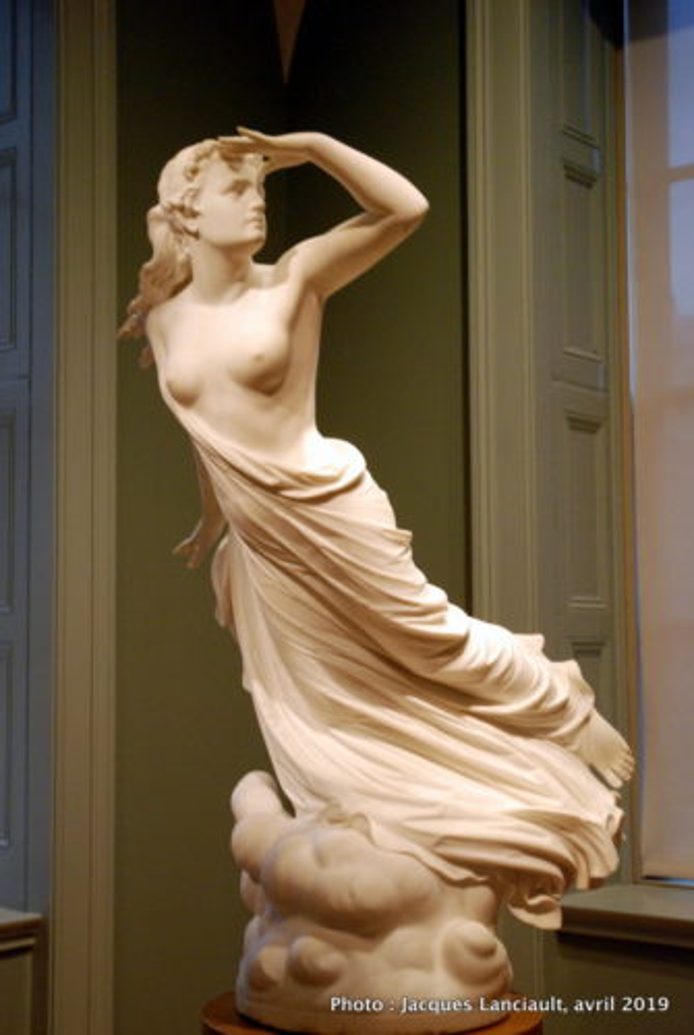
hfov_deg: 26.6
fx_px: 1470
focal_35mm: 51
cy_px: 518
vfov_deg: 38.8
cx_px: 347
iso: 1250
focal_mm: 34
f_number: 4.2
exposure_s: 1/25
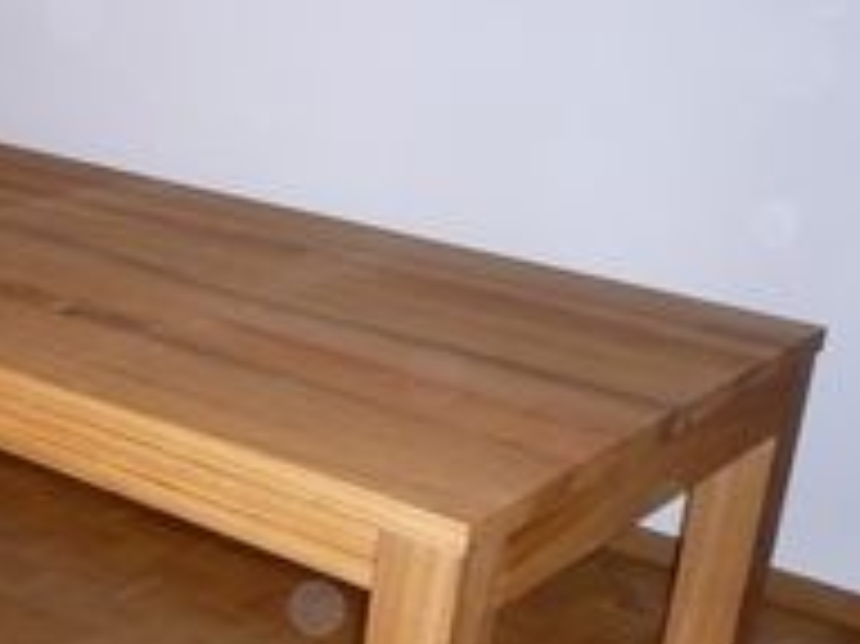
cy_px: 504
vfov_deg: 22.0
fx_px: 1639
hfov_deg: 27.0
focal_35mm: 66
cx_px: -86
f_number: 2.8
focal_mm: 4.6
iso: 250
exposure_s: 1/30
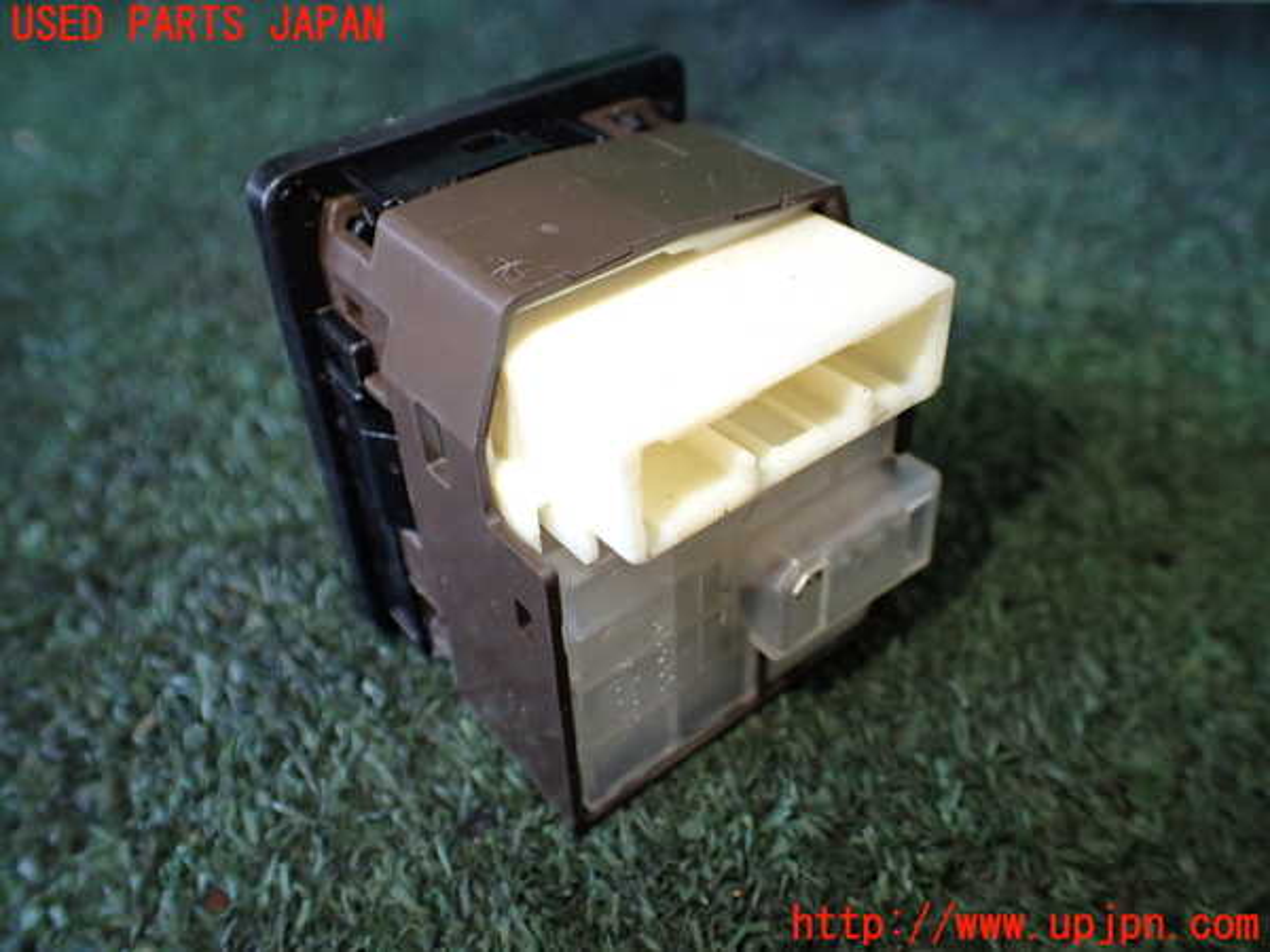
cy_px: 476
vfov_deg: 46.8
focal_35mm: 30
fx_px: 1101
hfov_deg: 60.0
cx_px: 635
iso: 400
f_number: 2.3
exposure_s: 1/125
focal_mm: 5.4
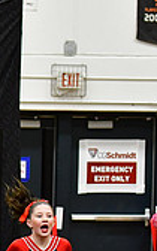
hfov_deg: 3.5
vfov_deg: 5.7
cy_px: 276
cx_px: -239
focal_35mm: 370
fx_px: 2533
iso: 4000
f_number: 3.5
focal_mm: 70
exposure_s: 1/500
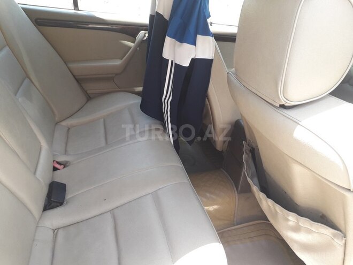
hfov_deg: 65.3
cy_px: 132
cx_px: 176
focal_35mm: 27
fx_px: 275
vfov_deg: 51.4
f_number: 1.9
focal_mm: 3.6
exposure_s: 1/136
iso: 40
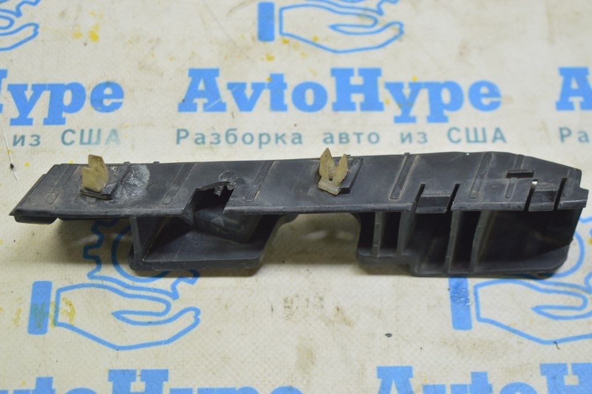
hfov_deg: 31.9
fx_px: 1035
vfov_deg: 21.5
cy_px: 197
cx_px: 296
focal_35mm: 63
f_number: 5.6
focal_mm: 42
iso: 400
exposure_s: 1/20
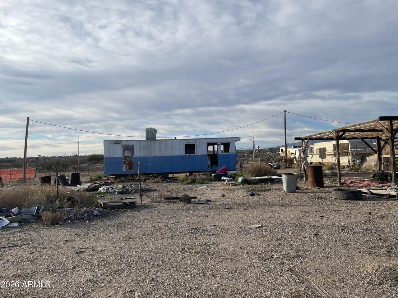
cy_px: 149
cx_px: 199
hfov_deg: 67.3
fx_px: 299
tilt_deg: +1.8
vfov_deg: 53.1
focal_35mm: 26
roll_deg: +1.1
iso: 32
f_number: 1.6
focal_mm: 4.2
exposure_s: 1/3040
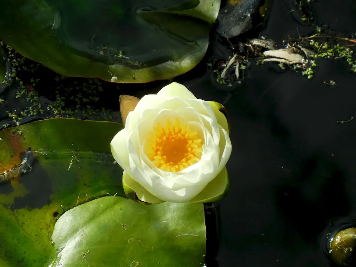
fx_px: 2057
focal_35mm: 200
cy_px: 134
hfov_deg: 9.9
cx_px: 178
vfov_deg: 7.4
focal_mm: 36
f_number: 4.7
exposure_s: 1/735
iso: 160
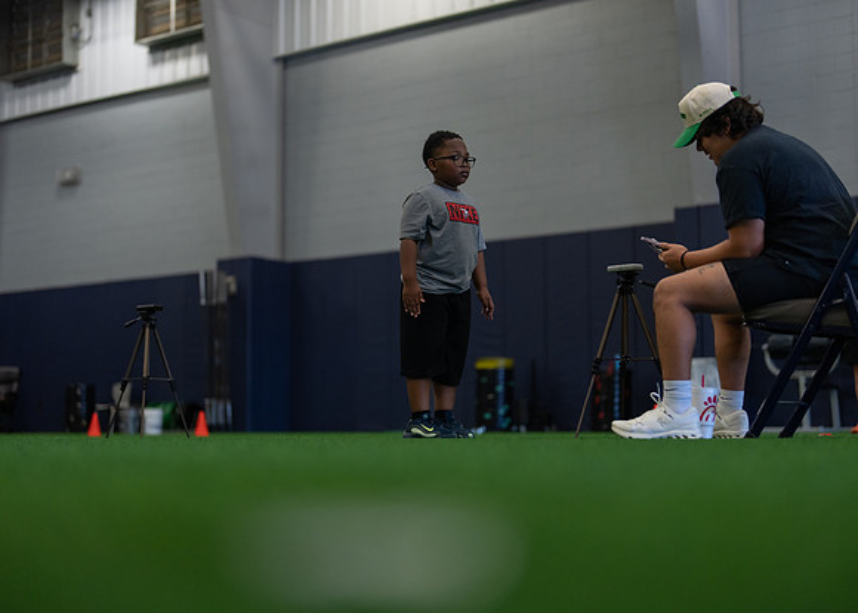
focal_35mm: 54
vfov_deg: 26.1
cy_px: 306
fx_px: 1319
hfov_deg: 36.0
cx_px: 429
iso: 1000
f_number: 1.2
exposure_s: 1/1000
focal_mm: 50
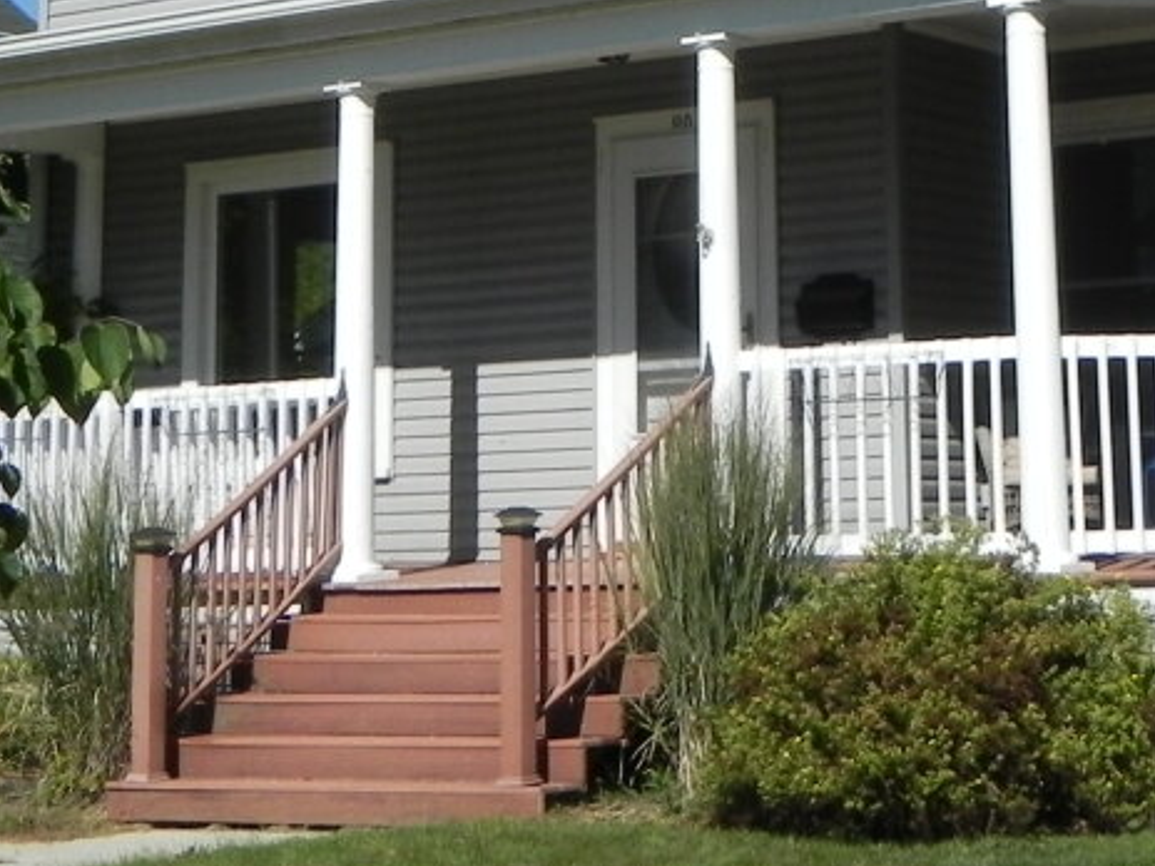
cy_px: -92
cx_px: 851
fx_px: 3036
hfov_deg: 21.4
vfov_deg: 15.8
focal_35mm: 91
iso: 160
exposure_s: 1/491
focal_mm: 5.9
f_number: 8
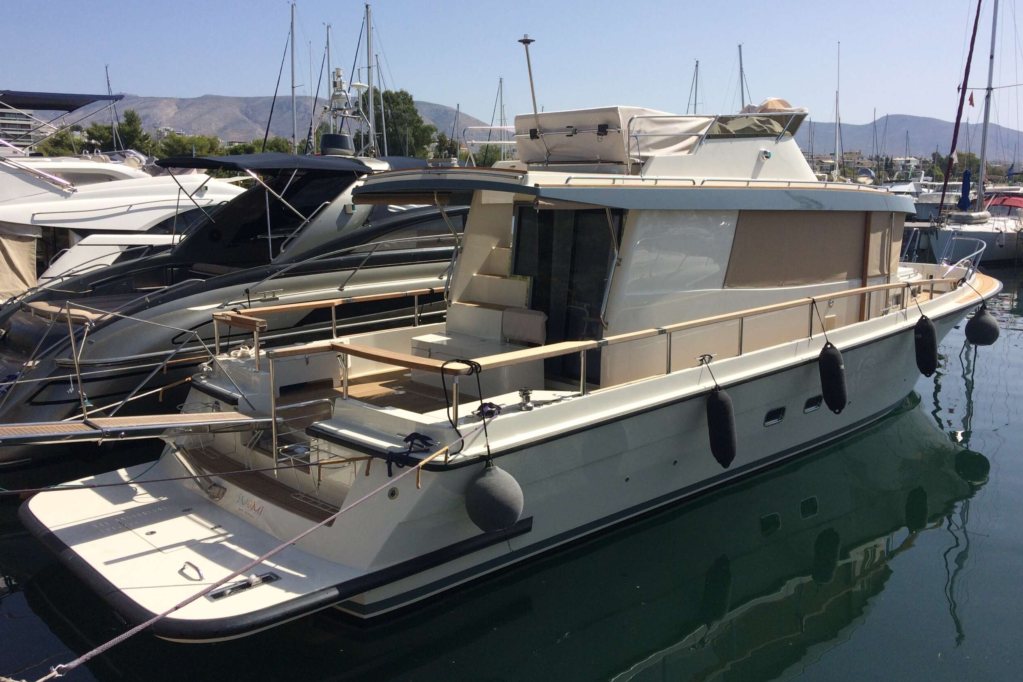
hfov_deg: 60.3
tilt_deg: -10.3
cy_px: 324
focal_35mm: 31
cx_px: 515
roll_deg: +0.8
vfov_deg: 42.3
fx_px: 881
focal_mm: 4.15
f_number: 2.2
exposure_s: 1/3165
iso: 32
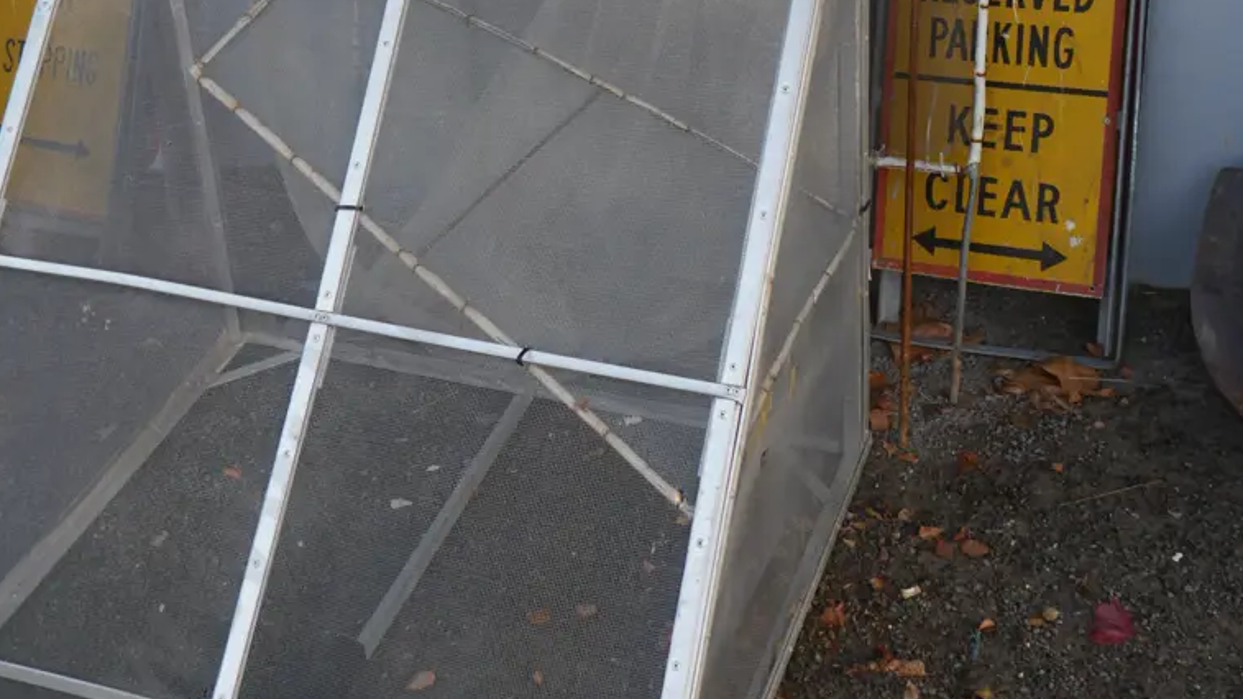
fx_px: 1846
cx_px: 622
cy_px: 41
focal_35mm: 56
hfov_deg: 37.2
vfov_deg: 20.9
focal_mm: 19
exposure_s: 1/100
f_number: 4.1
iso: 200
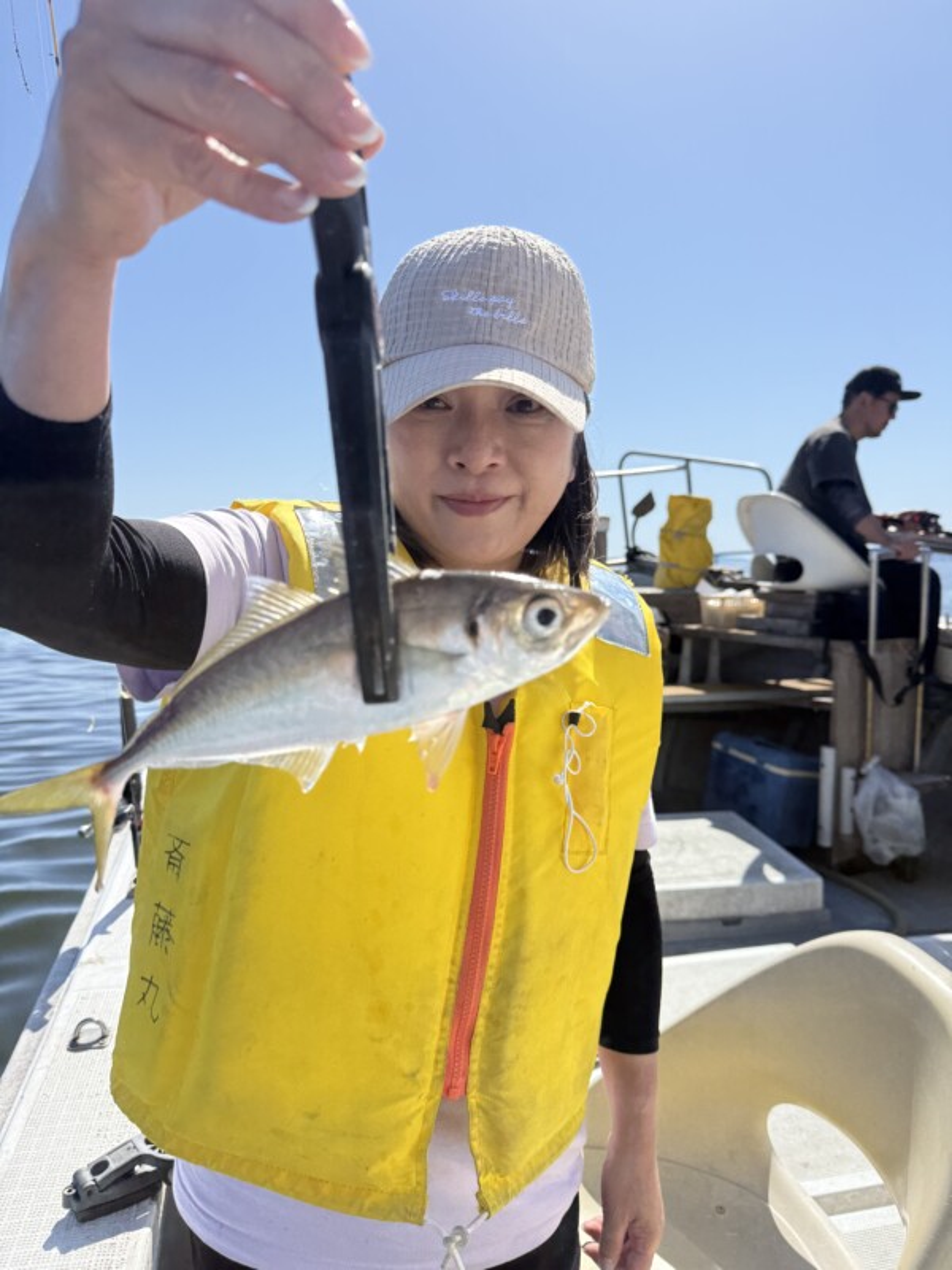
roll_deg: +1.7
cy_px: 635
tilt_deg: -4.4
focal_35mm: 24
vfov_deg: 71.6
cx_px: 476
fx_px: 880
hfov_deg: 56.8
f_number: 1.78
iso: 80
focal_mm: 6.76
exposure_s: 1/5714
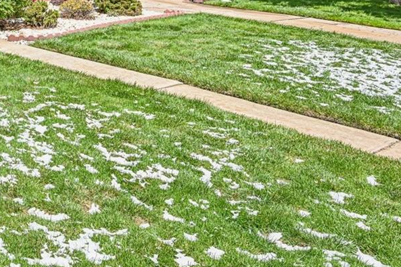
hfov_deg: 29.6
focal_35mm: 54
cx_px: -121
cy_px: -64
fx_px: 601
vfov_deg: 22.8
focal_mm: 20
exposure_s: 1/50
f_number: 11
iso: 64
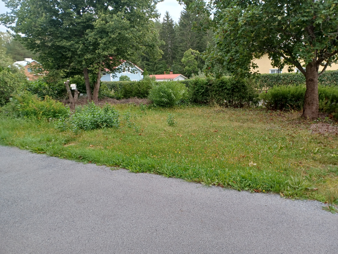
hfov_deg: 69.4
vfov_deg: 54.9
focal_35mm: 25
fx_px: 244
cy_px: 127
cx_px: 169
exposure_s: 1/50
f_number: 1.8
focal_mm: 4.6
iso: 40
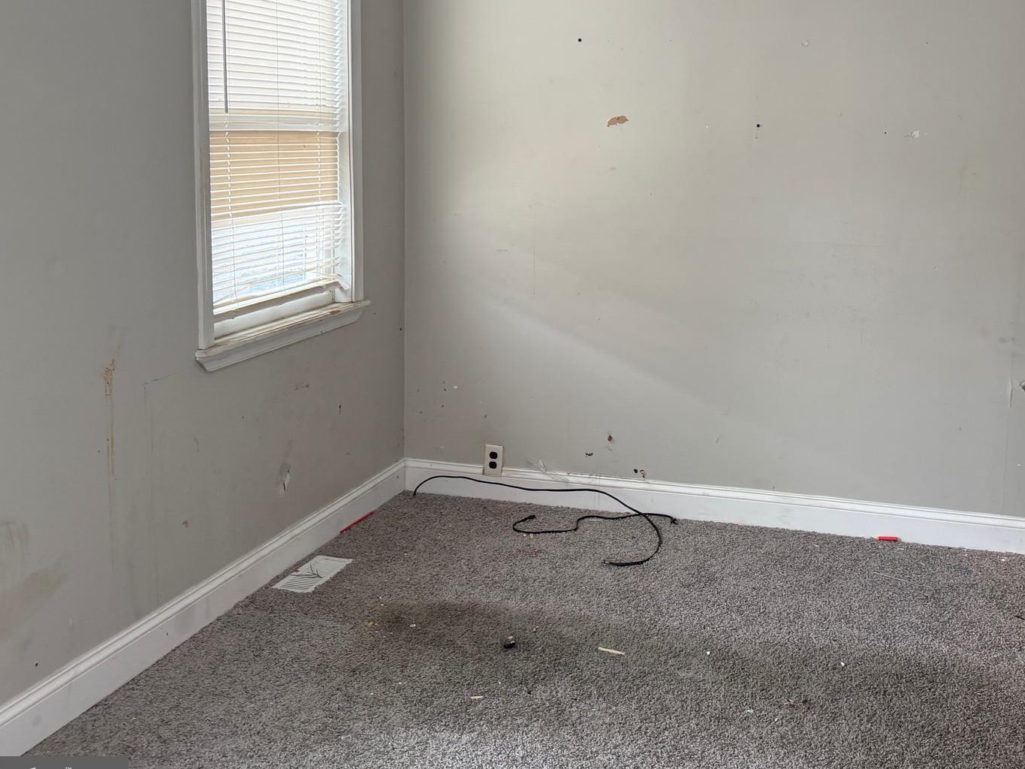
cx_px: 710
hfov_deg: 50.1
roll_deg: -2.3
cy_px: 241
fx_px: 1066
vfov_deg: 39.1
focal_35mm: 36
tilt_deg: -6.0
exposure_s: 1/76
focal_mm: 6.76
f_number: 1.78
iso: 200
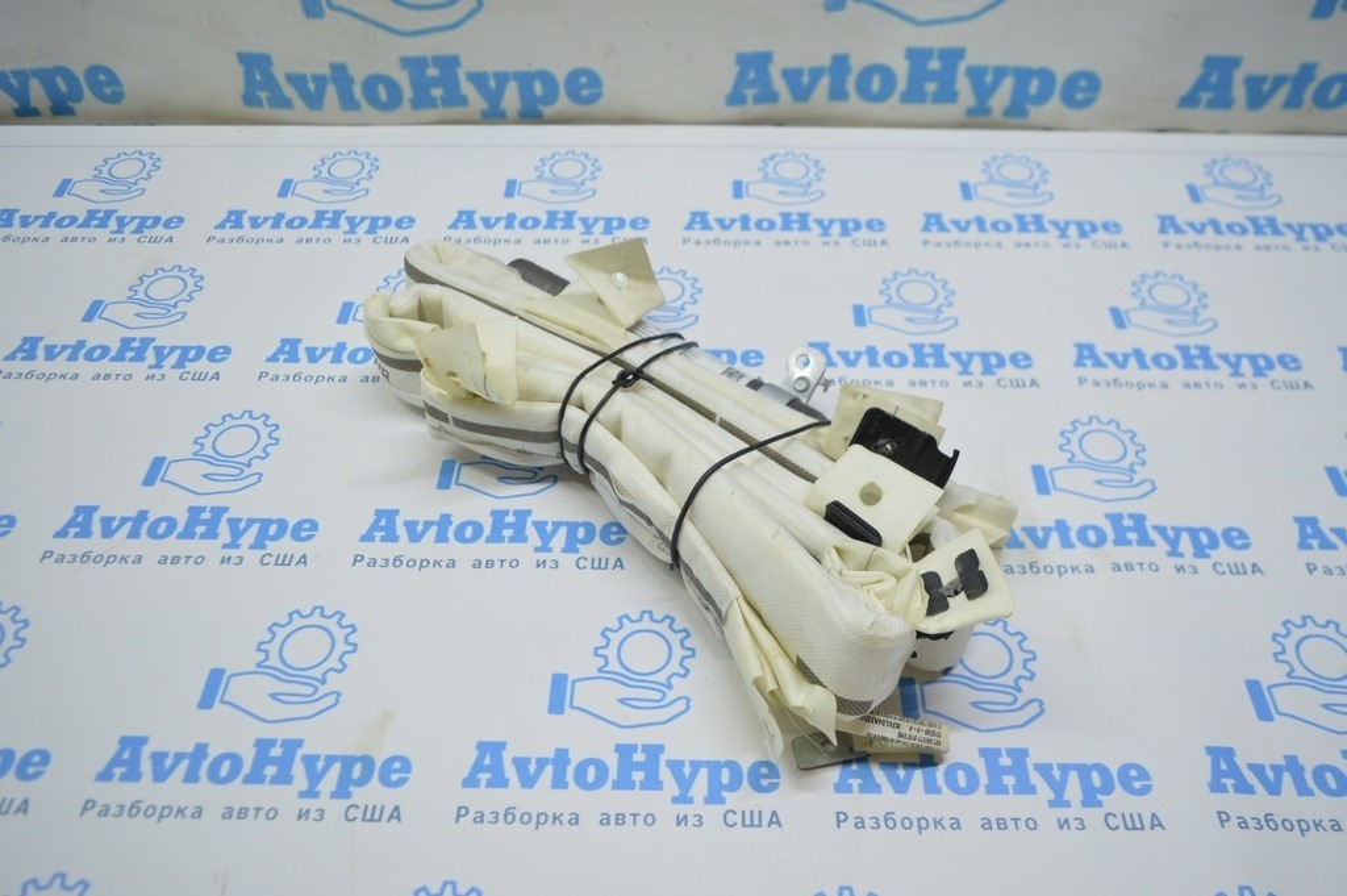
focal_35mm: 30
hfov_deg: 62.0
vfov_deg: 43.5
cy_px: 448
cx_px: 674
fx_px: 1122
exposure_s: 1/100
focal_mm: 20
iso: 400
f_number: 3.5
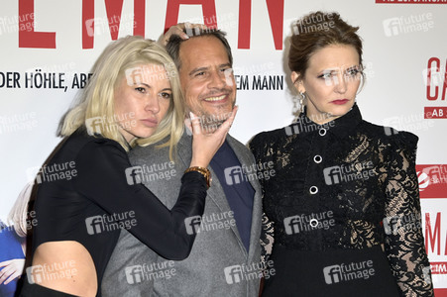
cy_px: 148
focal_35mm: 92
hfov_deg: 22.2
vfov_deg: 14.8
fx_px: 1141
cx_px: 224
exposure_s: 1/250
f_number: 5.6
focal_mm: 92
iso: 400
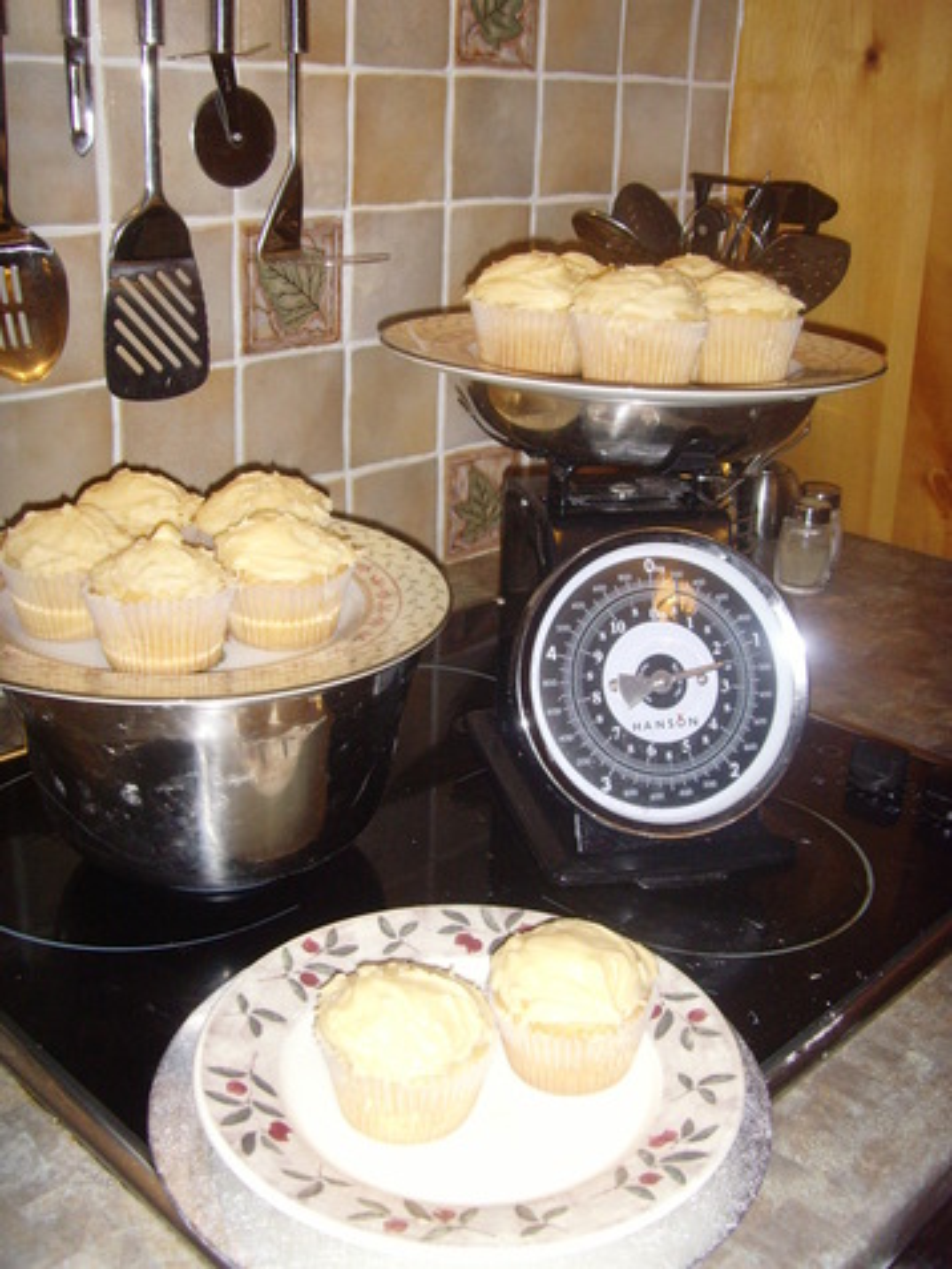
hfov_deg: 36.8
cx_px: 476
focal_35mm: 39
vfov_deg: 47.9
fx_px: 1429
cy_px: 634
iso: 200
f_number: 3.5
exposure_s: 1/45
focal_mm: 6.6
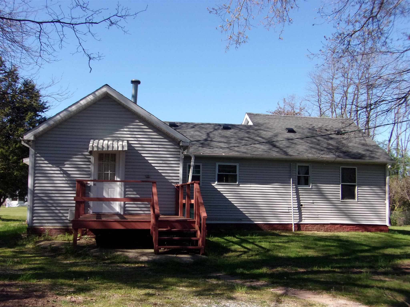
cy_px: 154
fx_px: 497
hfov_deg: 44.8
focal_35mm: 42
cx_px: 205
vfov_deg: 34.3
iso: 200
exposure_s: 1/100
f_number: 13.1
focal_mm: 7.6
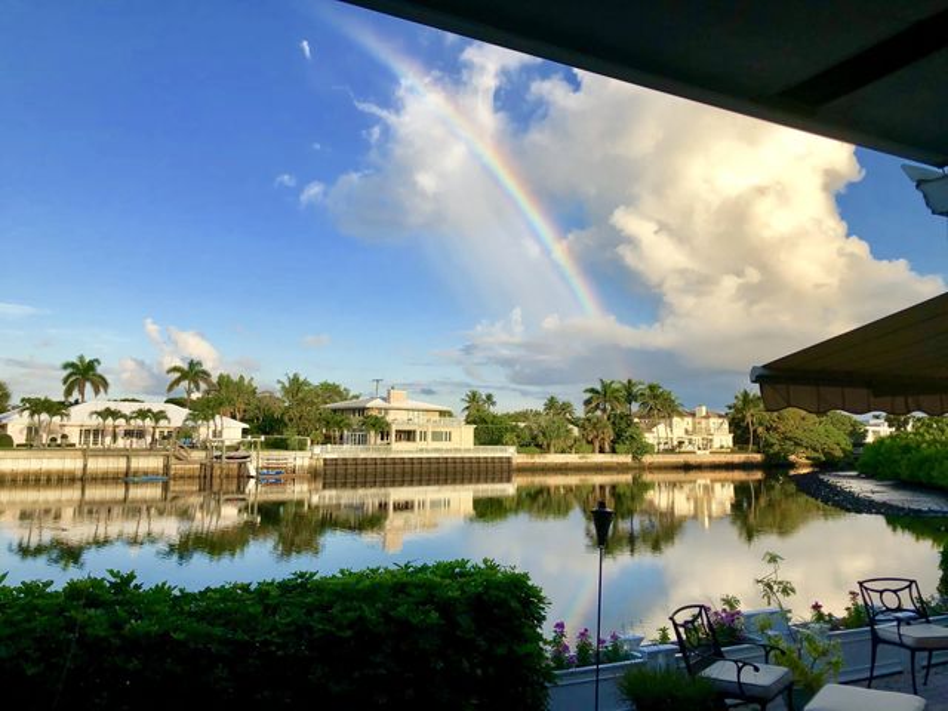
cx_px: 474
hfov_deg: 63.4
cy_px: 356
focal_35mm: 28
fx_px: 767
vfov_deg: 49.7
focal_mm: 3.99
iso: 20
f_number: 1.8
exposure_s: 1/1600
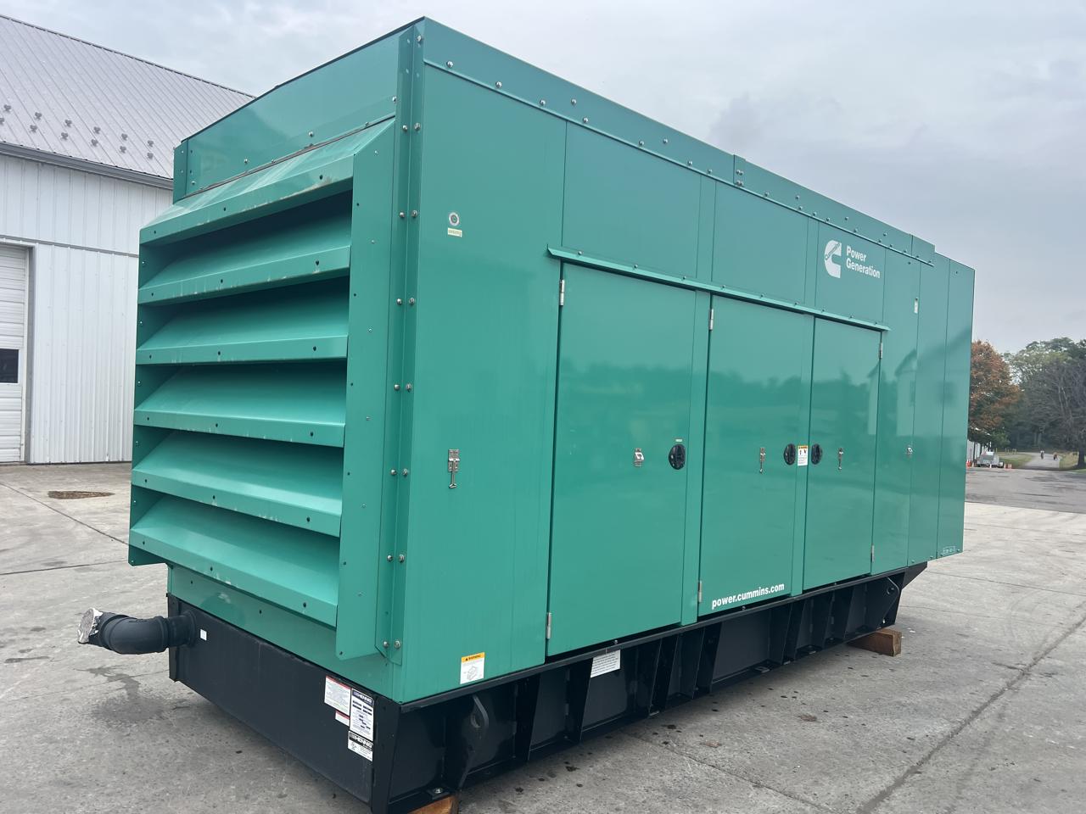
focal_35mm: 26
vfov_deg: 53.1
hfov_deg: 67.3
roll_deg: -3.3
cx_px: 543
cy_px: 407
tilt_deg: -3.1
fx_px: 816
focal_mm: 5.7
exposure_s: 1/1079
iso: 50
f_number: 1.5
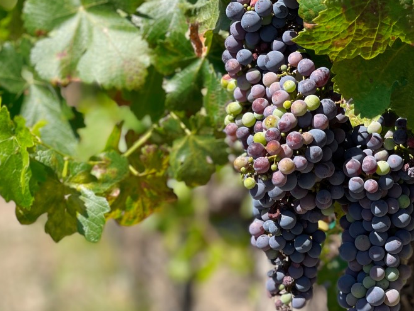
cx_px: 187
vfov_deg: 12.5
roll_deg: -1.2
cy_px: 172
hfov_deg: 16.5
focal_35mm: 119
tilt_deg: -6.6
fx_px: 1424
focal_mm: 7.5
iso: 32
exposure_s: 1/861
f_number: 2.2
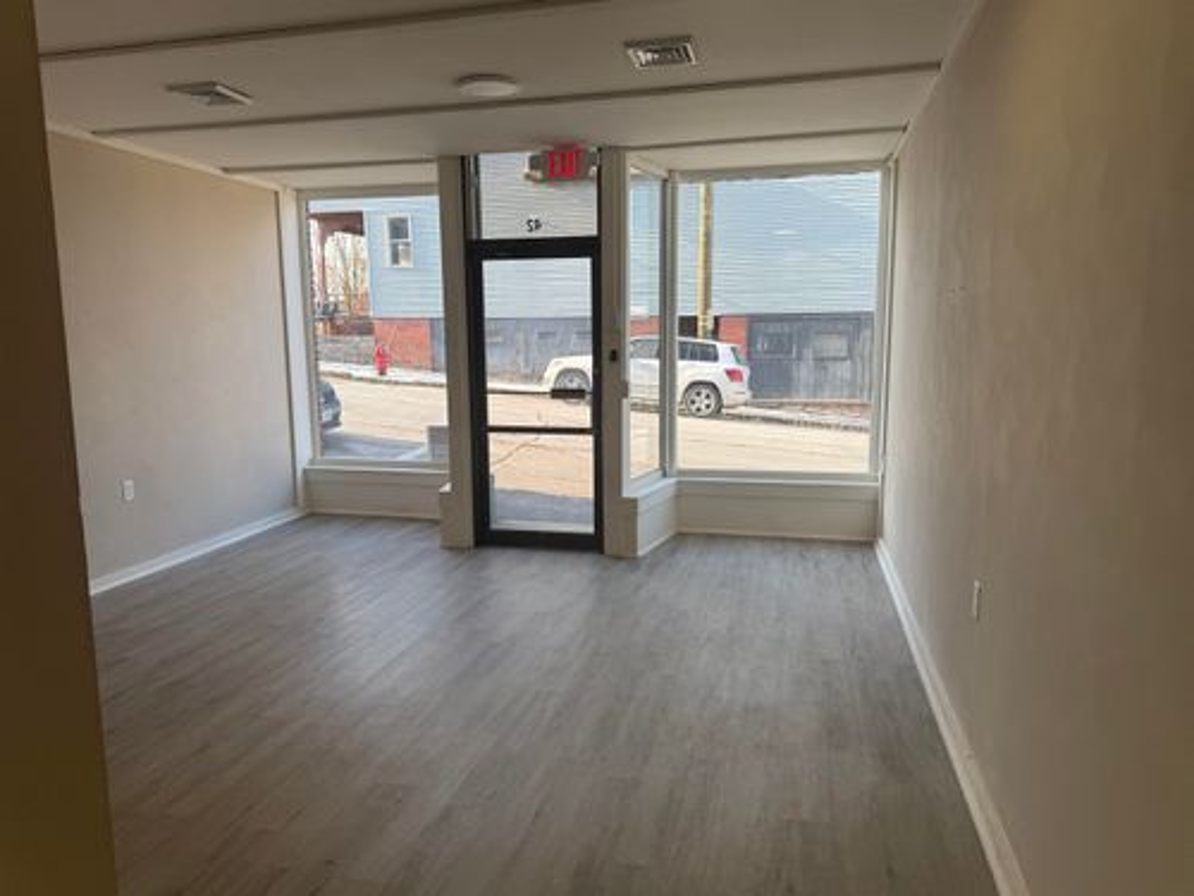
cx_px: 597
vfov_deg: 56.8
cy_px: 448
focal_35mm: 24
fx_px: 828
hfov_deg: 71.6
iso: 80
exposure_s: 1/563
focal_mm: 6.76
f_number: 1.78
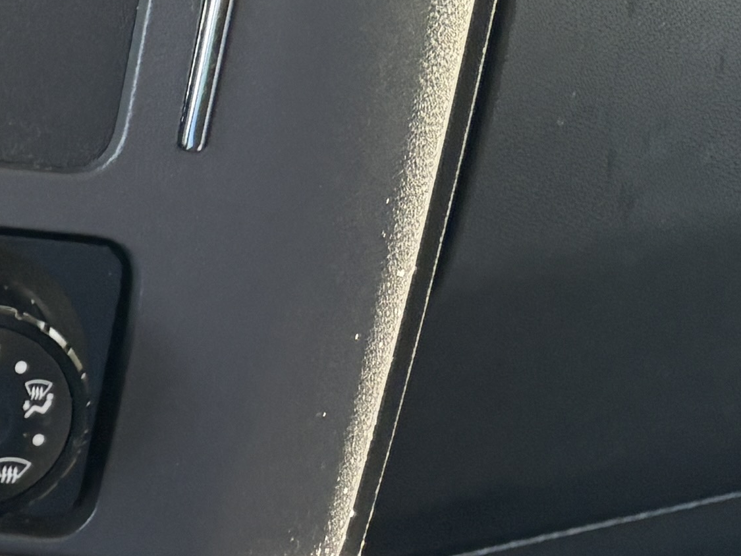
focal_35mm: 132
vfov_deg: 11.2
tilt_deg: -38.4
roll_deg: +2.8
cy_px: 221
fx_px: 2826
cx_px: -1105
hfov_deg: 11.8
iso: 125
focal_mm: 5.96
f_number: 1.6
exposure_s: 1/66
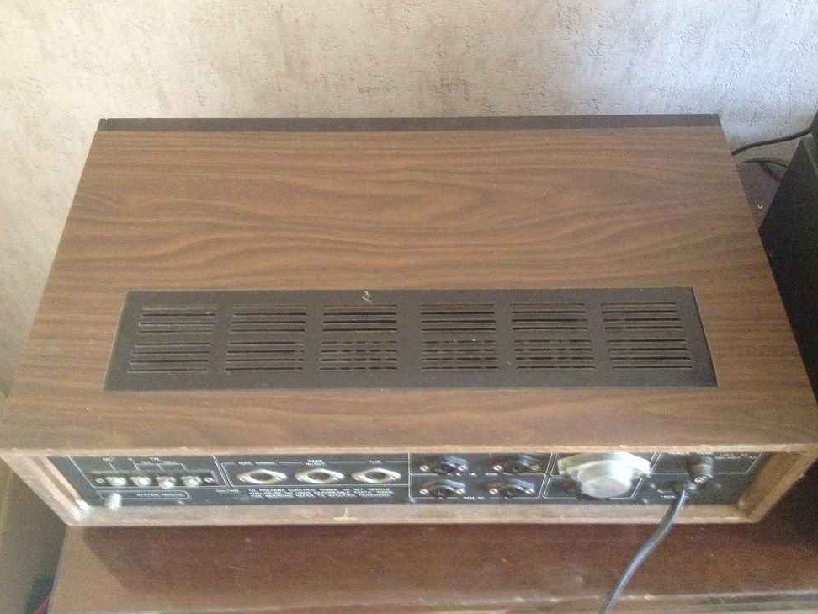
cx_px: 412
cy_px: 307
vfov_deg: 39.7
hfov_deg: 51.4
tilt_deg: -55.4
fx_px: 851
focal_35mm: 36
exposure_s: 1/15
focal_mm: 4.28
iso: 640
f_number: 2.4
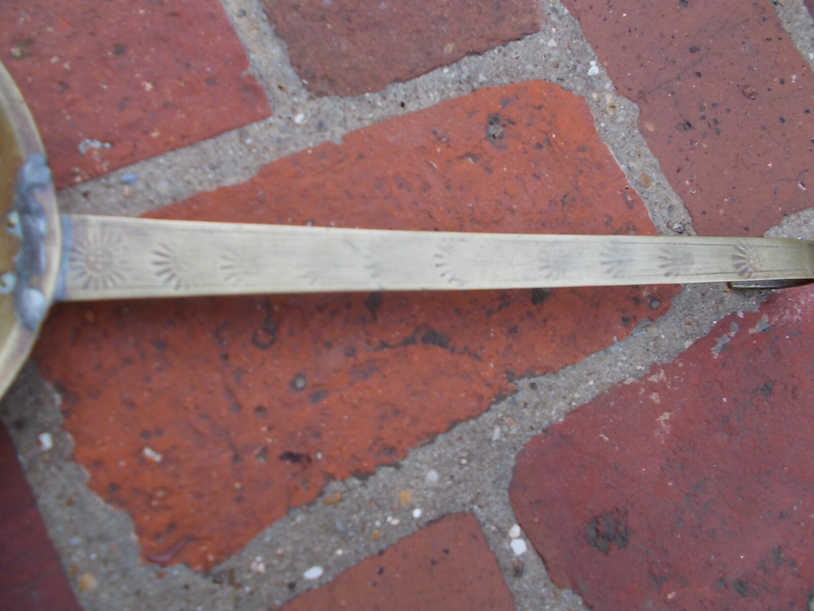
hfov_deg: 67.3
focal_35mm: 26
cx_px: 407
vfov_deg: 53.1
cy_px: 306
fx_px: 611
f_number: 3.2
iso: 80
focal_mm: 4.6
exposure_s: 1/100
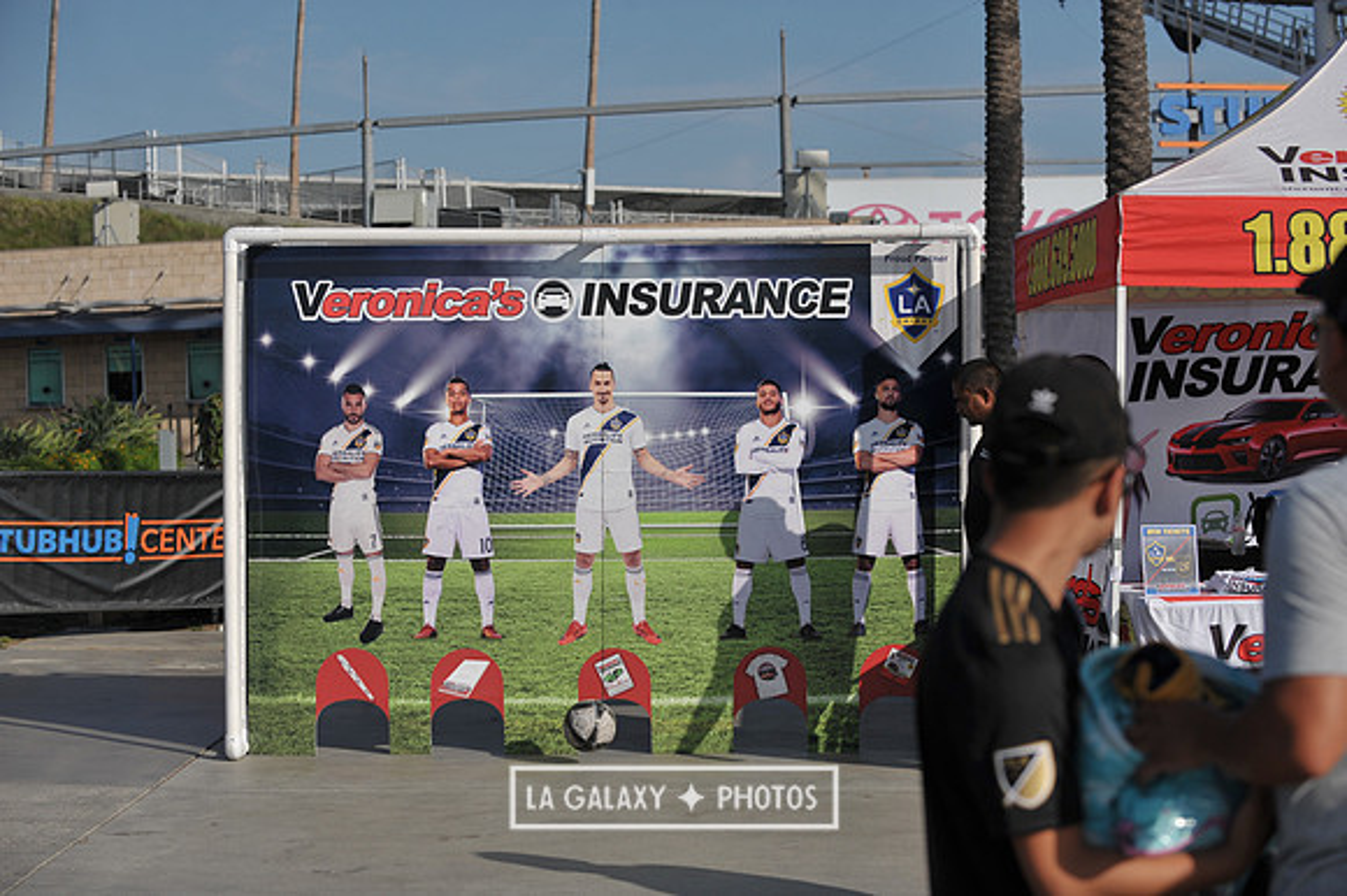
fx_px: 2917
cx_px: 674
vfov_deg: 17.5
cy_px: 448
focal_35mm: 78
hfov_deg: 26.0
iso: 250
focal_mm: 78
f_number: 4.5
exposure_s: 1/4000
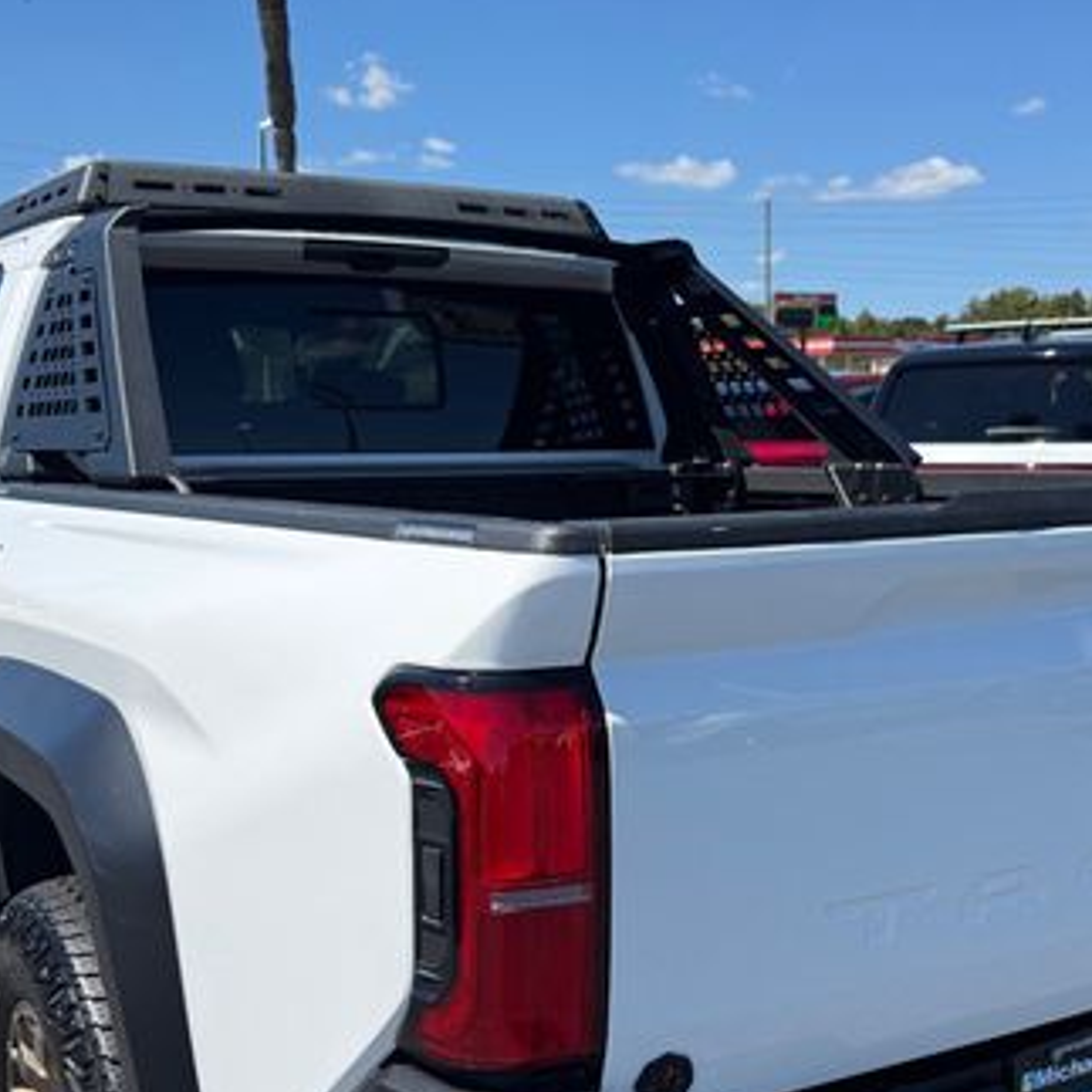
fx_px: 1499
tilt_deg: -9.9
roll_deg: -0.6
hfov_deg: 40.0
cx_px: 612
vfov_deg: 39.2
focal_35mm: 42
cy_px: 788
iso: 100
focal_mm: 6.76
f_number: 1.78
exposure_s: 1/6173
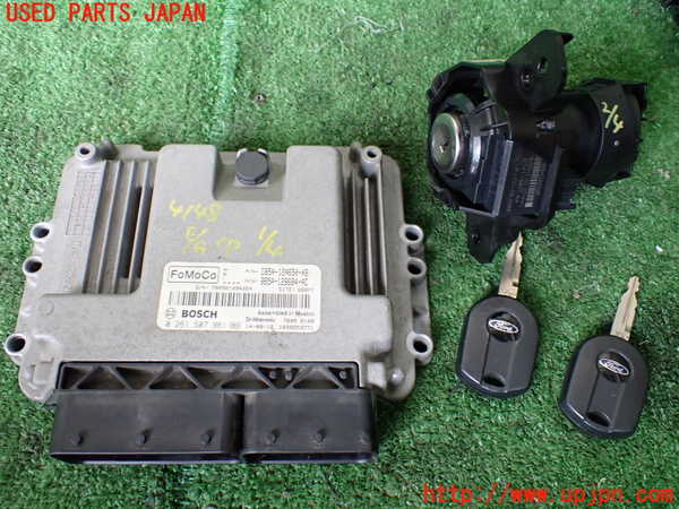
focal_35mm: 30
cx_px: 340
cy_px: 254
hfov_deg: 60.0
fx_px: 588
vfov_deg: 46.8
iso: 500
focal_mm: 5.4
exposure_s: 1/125
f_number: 2.3
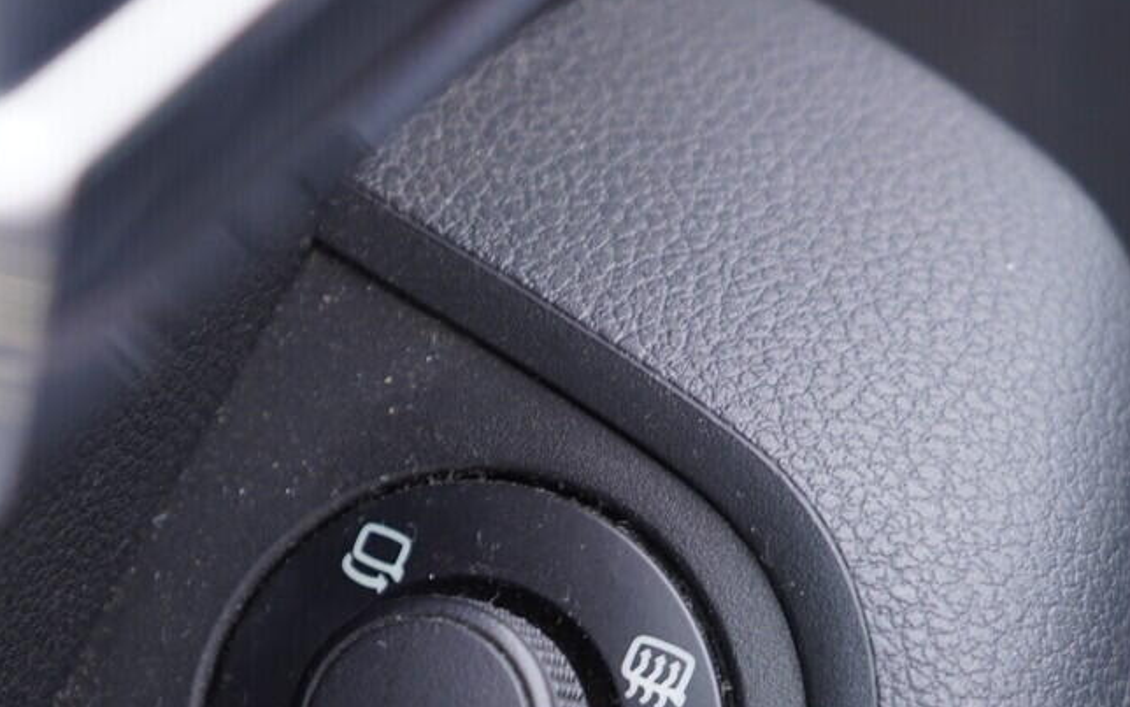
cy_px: 696
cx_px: 468
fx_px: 2526
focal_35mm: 82
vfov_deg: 15.7
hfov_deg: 25.2
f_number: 2.8
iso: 200
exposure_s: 1/40
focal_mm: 24
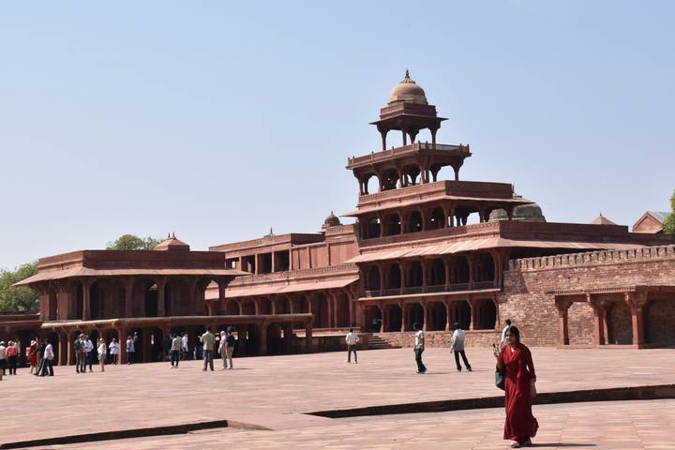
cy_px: 225
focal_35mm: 60
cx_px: 338
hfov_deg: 33.4
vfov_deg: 22.6
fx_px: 1125
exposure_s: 1/320
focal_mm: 40
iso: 160
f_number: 10
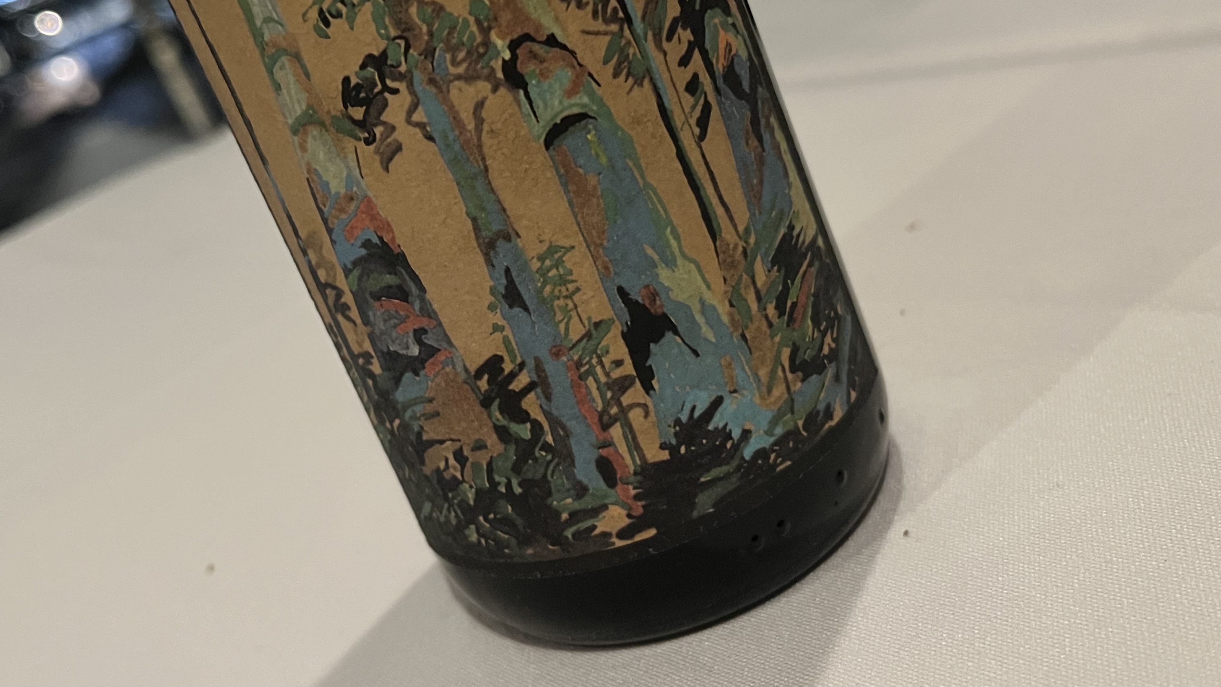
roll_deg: +23.3
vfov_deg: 30.7
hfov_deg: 52.6
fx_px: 1230
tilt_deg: -15.0
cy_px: 171
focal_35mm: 38
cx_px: 524
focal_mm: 5.1
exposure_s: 1/25
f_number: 1.6
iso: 500
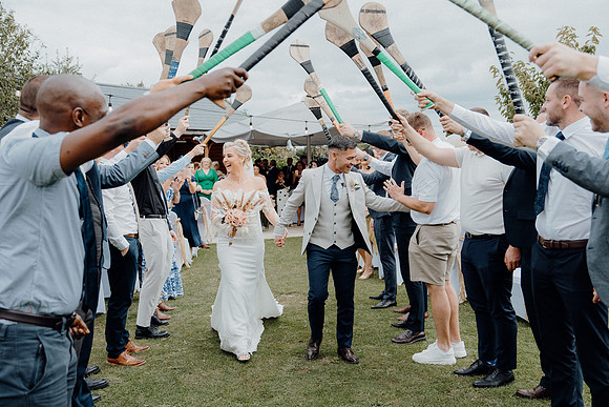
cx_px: 304
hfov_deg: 55.8
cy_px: 204
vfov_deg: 38.9
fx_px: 575
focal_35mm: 34
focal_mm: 34
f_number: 3.5
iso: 125
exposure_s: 1/640
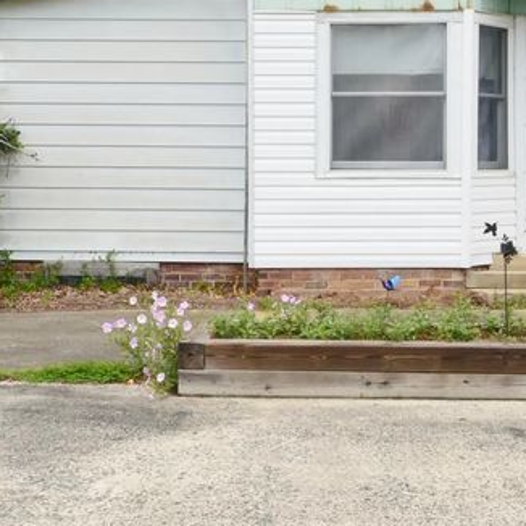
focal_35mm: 72
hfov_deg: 24.0
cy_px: 175
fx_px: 1238
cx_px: 307
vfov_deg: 23.9
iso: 100
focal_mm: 18
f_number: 9
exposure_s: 1/160
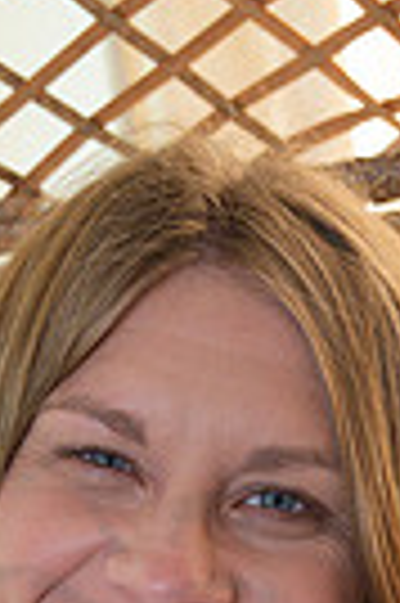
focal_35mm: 143
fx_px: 2389
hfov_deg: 9.5
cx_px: 34
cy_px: 1246
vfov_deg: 12.5
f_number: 4
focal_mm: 33
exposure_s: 1/320
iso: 1600
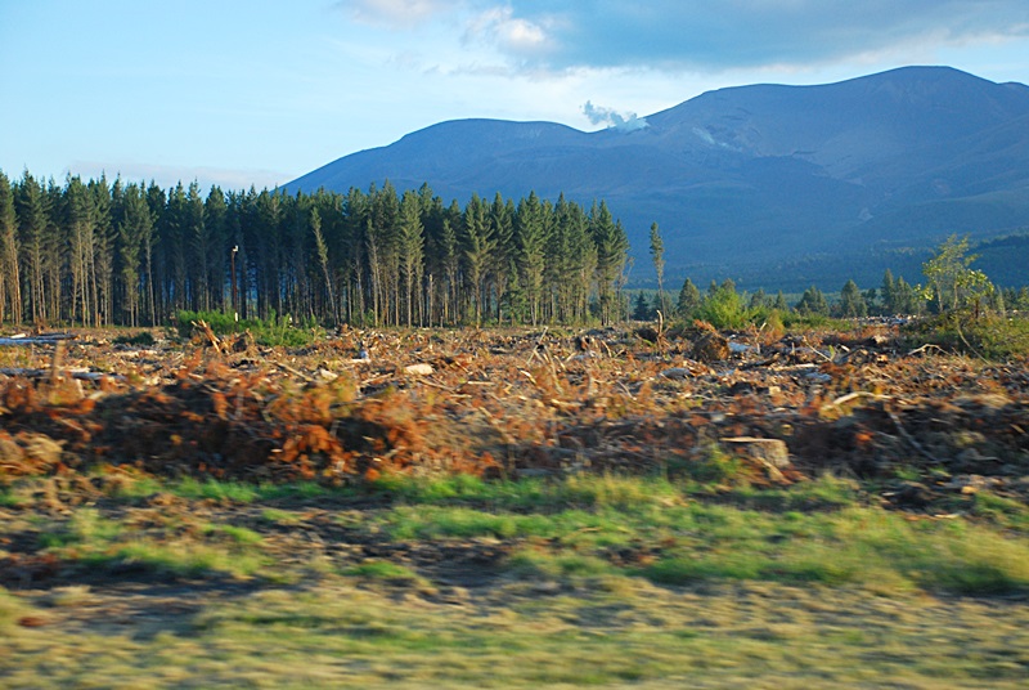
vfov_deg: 17.6
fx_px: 2233
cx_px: 514
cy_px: 345
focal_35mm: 78
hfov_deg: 26.0
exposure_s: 1/250
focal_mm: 52
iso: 400
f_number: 5.6
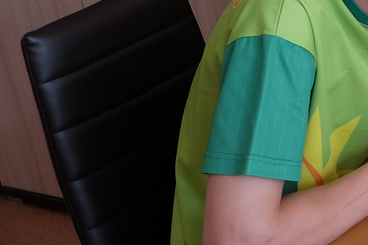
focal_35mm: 113
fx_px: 1155
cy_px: -56
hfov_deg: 15.8
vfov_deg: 11.8
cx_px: 638
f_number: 2.8
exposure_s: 1/60
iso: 400
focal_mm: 18
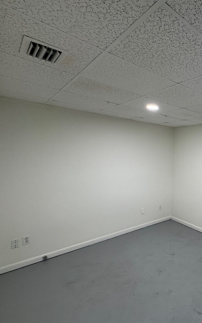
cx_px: 212
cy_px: 160
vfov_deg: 85.1
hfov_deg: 47.0
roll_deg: -2.8
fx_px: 176
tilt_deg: -2.7
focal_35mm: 20
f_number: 2.2
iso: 250
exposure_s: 1/120
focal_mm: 2.22
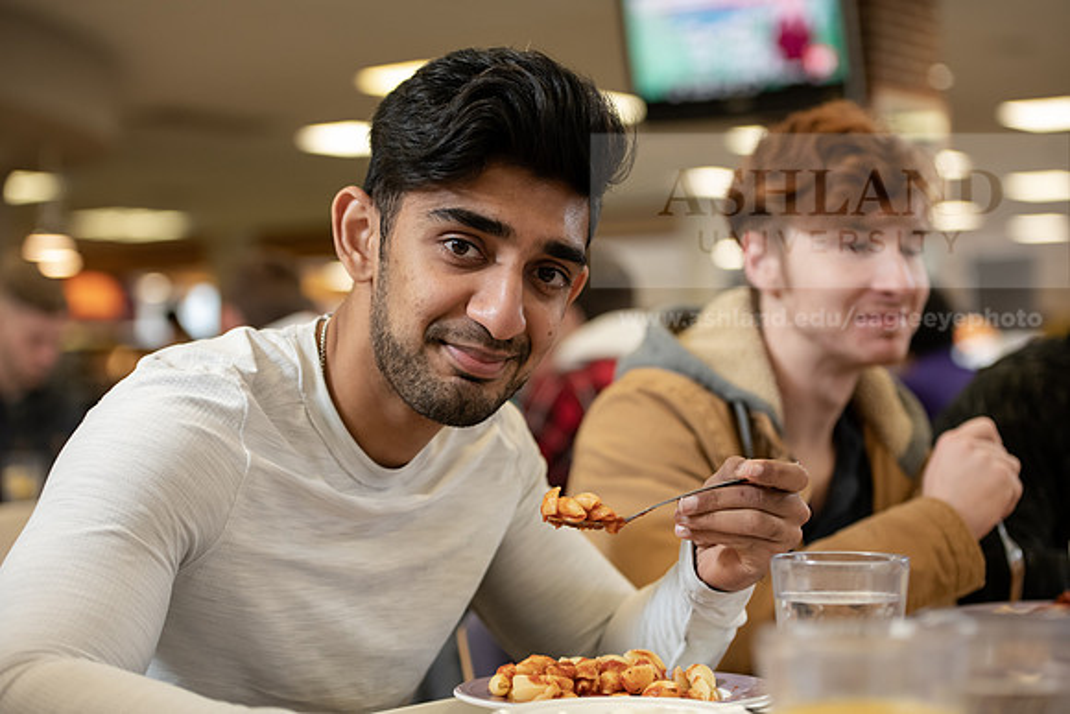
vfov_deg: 19.5
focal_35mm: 70
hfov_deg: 28.8
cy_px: 357
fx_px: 2081
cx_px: 535
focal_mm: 70
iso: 1250
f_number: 3.2
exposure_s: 1/200
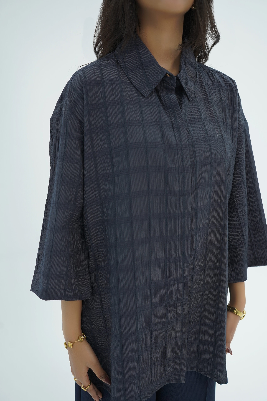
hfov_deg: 37.9
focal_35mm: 35
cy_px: 200
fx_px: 389
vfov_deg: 54.4
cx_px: 134
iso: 400
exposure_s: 1/125
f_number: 4
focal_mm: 35
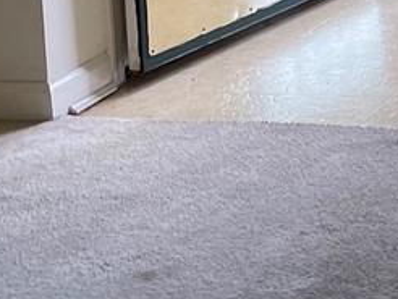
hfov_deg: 12.0
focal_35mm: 152
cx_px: 702
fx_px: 1749
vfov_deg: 8.9
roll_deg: +4.8
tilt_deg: -2.8
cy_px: -415
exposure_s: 1/121
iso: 50
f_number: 1.6
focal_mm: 4.2
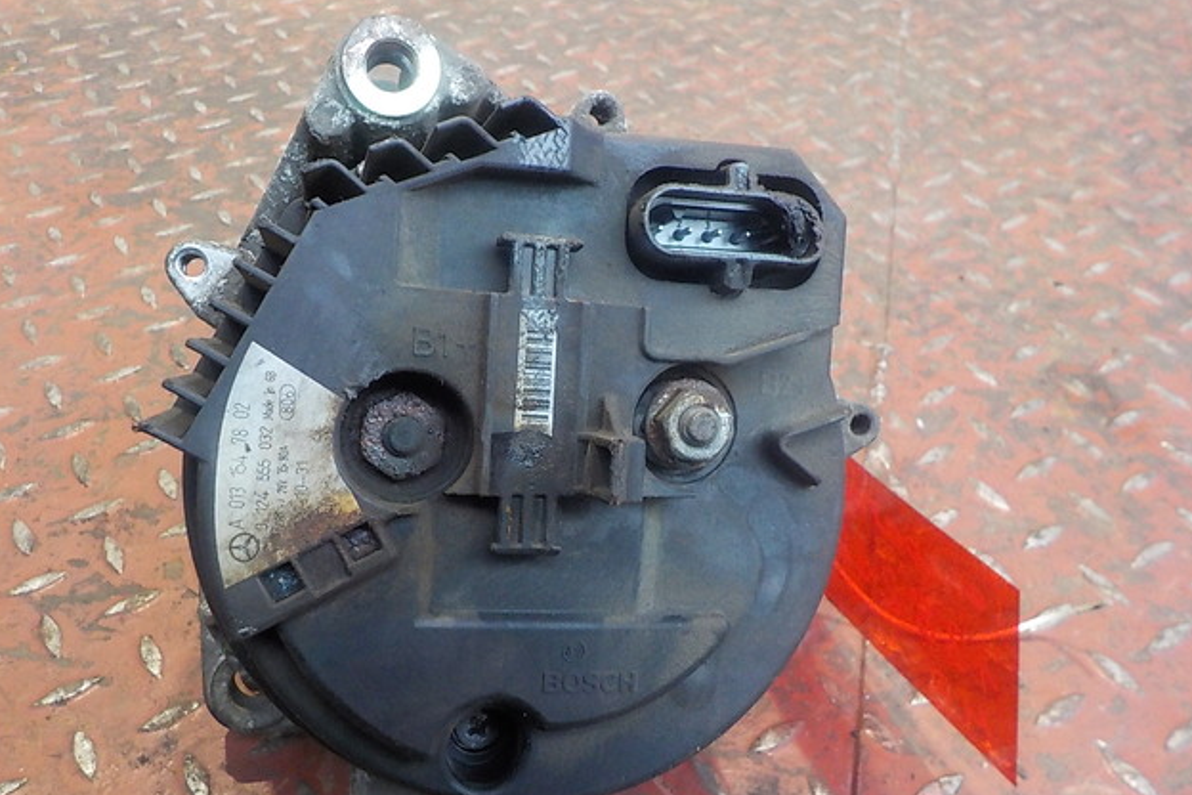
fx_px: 1059
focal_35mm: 32
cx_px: 594
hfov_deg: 58.7
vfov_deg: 41.1
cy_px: 432
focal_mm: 4.1
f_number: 3.3
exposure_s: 1/20
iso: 400
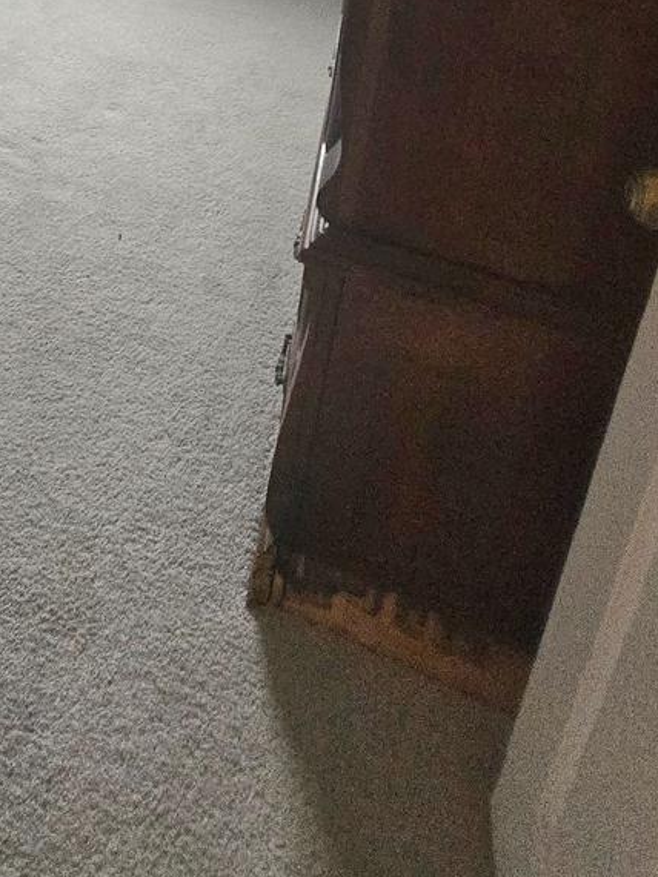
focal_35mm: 35
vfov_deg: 41.1
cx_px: -101
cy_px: -106
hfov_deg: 34.0
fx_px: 887
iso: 320
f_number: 2.2
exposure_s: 1/60.2
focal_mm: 1.7
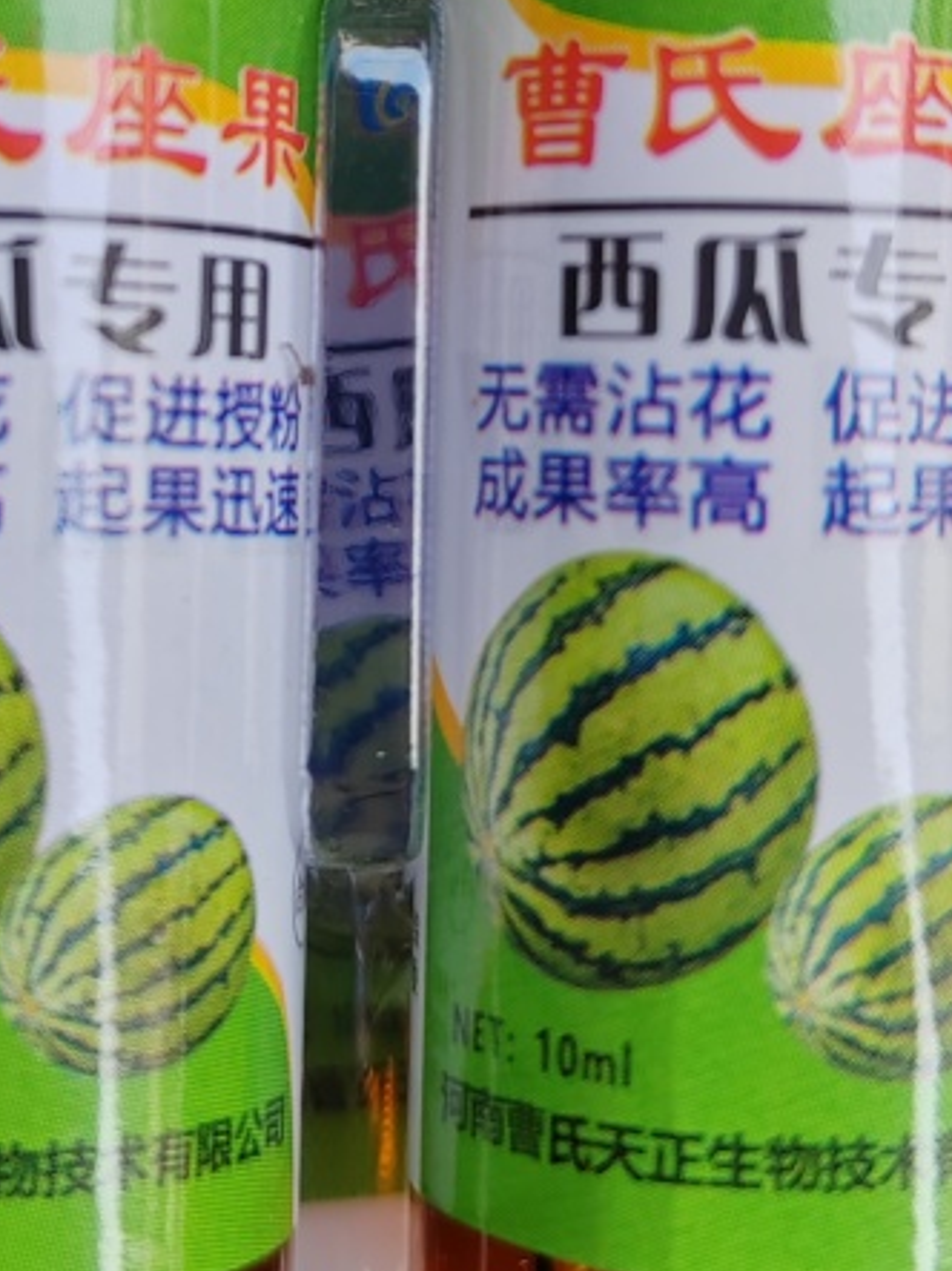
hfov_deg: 22.5
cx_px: 333
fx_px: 2385
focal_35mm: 65
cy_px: 231
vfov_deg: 29.1
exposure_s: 1/190
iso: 100
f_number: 1.9
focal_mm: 5.52
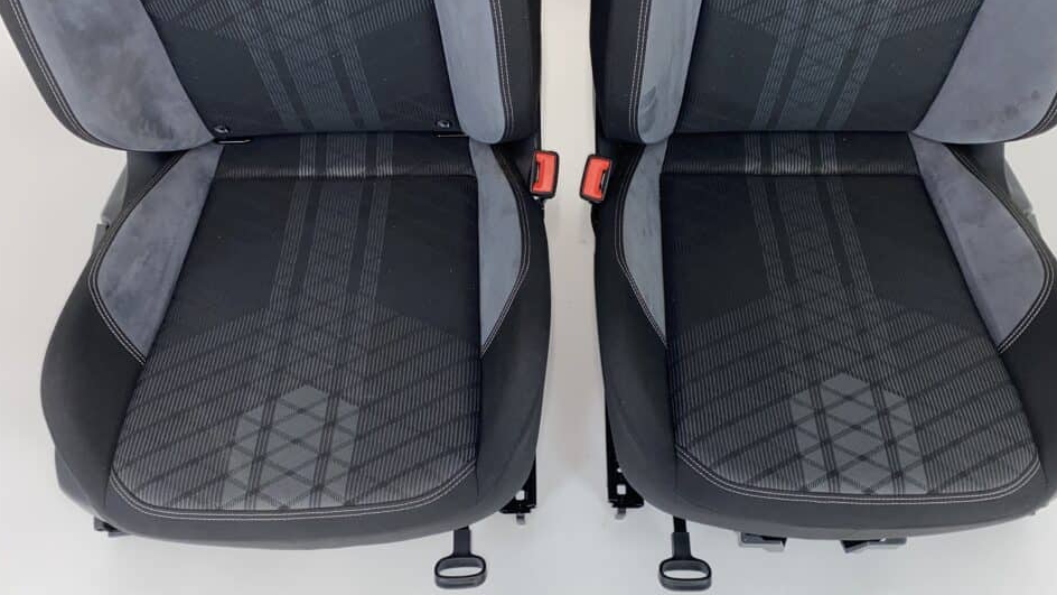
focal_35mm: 33
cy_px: 367
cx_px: 572
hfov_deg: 59.4
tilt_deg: -65.9
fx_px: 925
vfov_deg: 35.5
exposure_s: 1/24
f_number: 1.8
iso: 32
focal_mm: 4.25
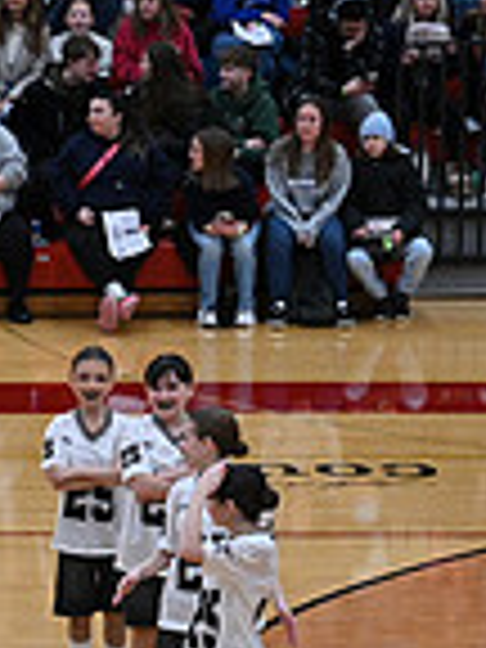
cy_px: 520
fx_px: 5073
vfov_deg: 7.3
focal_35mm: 271
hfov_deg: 5.3
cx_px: -760
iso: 4000
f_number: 4
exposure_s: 1/400
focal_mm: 70
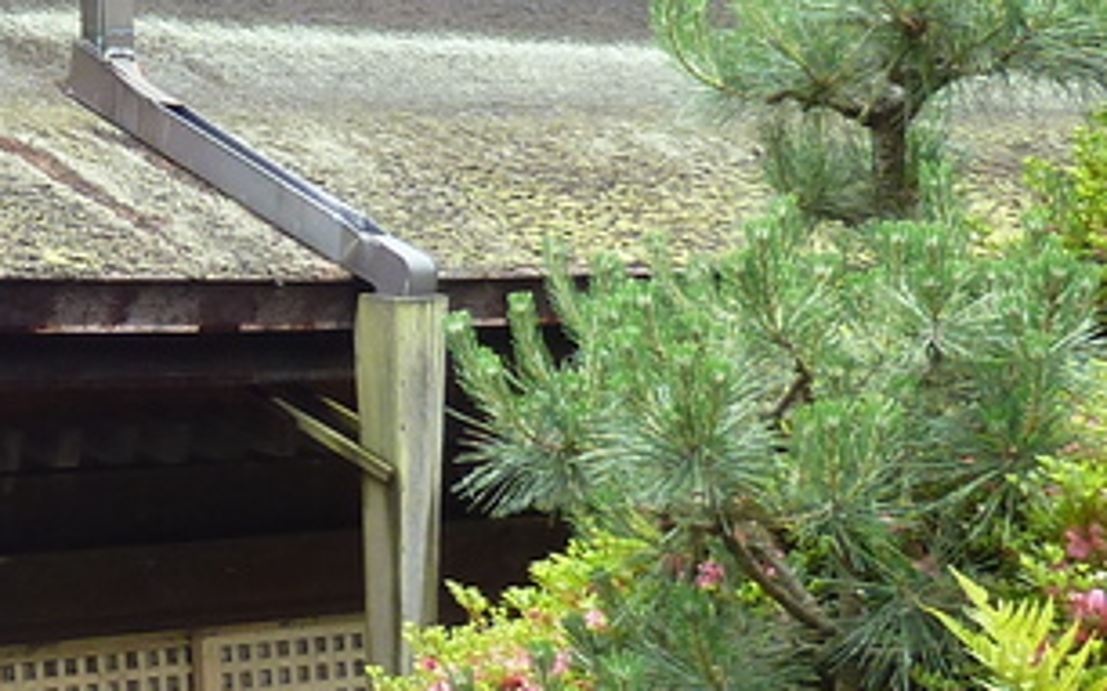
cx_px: -619
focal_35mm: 104
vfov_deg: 12.5
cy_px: 98
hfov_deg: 17.7
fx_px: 3136
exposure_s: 1/30
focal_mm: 4.1
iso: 100
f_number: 3.3
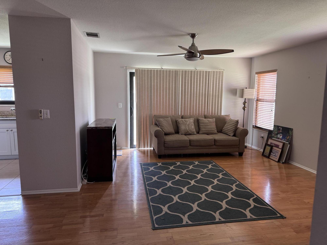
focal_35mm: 24
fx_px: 227
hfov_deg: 71.6
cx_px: 164
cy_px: 122
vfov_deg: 56.8
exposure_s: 1/60
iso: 200
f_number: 1.78
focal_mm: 6.76
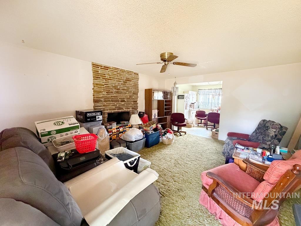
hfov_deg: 102.1
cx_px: 150
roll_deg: -0.5
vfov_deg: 85.7
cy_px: 113
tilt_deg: -6.8
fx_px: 122
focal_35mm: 14
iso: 1000
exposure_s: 1/60
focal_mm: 2.22
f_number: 2.2
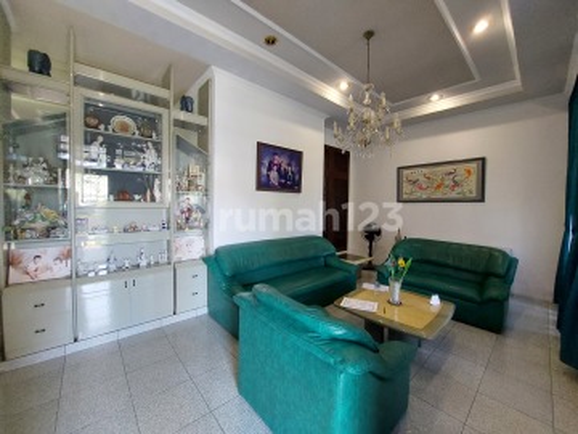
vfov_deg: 89.9
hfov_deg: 106.2
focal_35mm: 13
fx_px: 217
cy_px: 217
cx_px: 289
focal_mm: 1.74
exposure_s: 1/20
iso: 640
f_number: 2.2
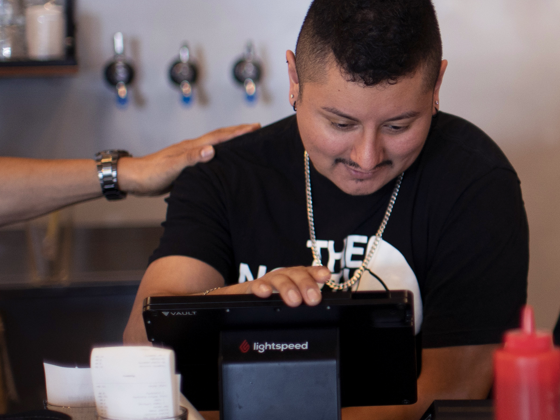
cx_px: 642
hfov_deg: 15.8
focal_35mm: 121
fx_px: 1957
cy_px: 79
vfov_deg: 12.2
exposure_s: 1/160
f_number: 1.4
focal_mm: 50
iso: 800
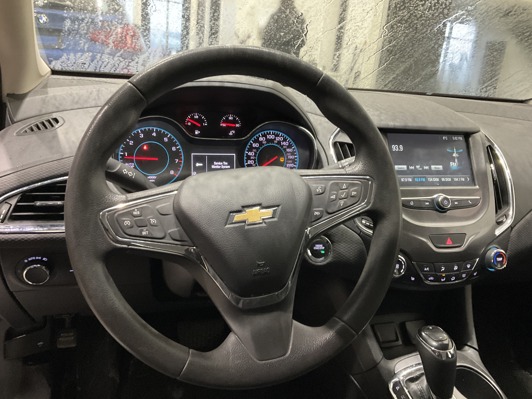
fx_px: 446
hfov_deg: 61.7
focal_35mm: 29
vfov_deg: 48.2
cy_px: 200
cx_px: 266
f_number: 1.8
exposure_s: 1/40
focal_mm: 3
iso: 320
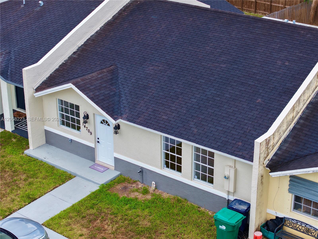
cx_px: 159
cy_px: 120
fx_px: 643
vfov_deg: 21.0
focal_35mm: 70
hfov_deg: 27.8
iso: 100
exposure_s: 1/400
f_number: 2.8
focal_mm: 19.35
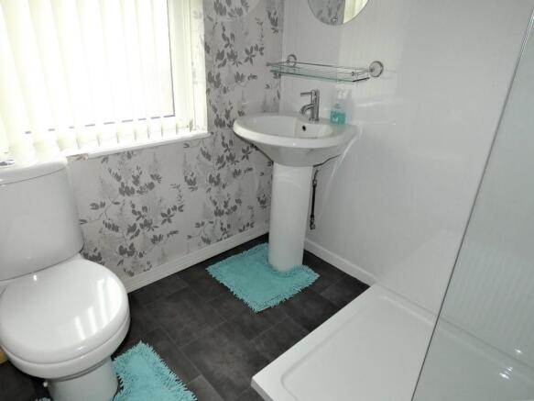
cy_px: 200
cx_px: 267
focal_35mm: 20
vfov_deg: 66.0
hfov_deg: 81.8
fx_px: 308
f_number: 2.8
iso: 200
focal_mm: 3.6
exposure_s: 1/50
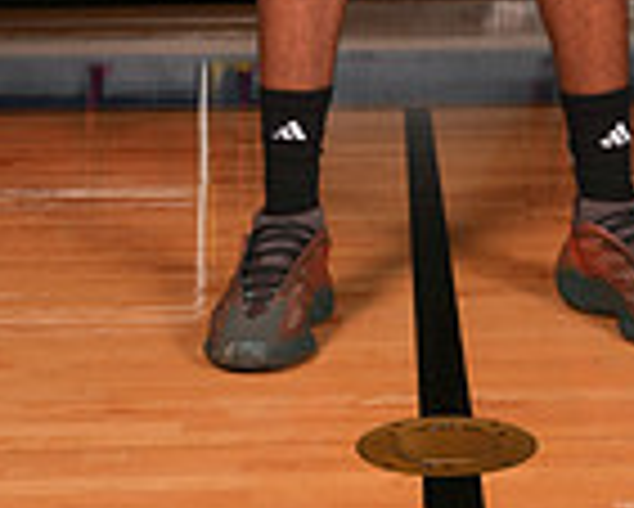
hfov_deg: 18.8
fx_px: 1915
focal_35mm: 102
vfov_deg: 13.2
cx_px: 400
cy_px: -495
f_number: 8
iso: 400
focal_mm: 34
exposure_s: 1/200
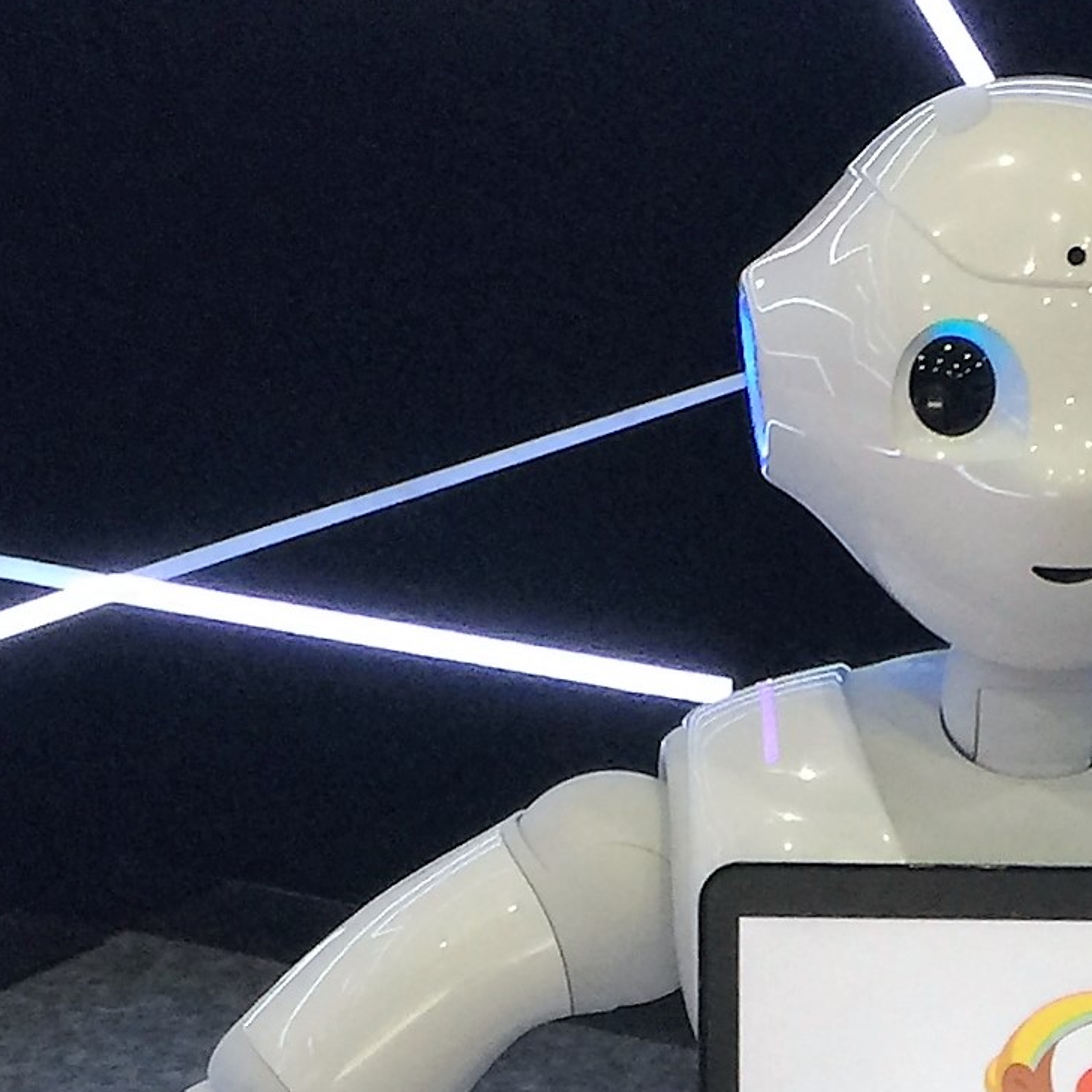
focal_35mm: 76
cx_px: 1079
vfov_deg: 20.3
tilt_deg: -22.5
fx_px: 2712
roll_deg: +1.9
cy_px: 1526
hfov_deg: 22.0
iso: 64
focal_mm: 4.15
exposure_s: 1/17
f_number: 2.2
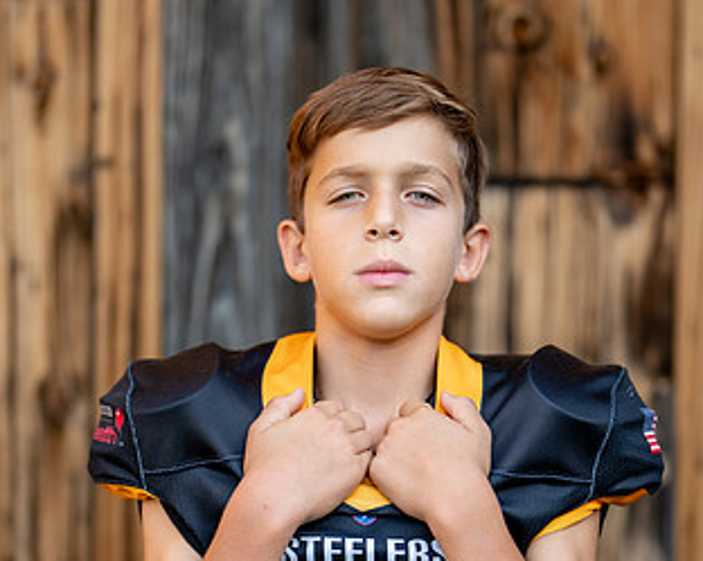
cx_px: 382
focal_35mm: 108
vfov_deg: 14.2
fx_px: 2245
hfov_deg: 17.8
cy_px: 453
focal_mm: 50
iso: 100
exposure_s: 1/1600
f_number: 1.2
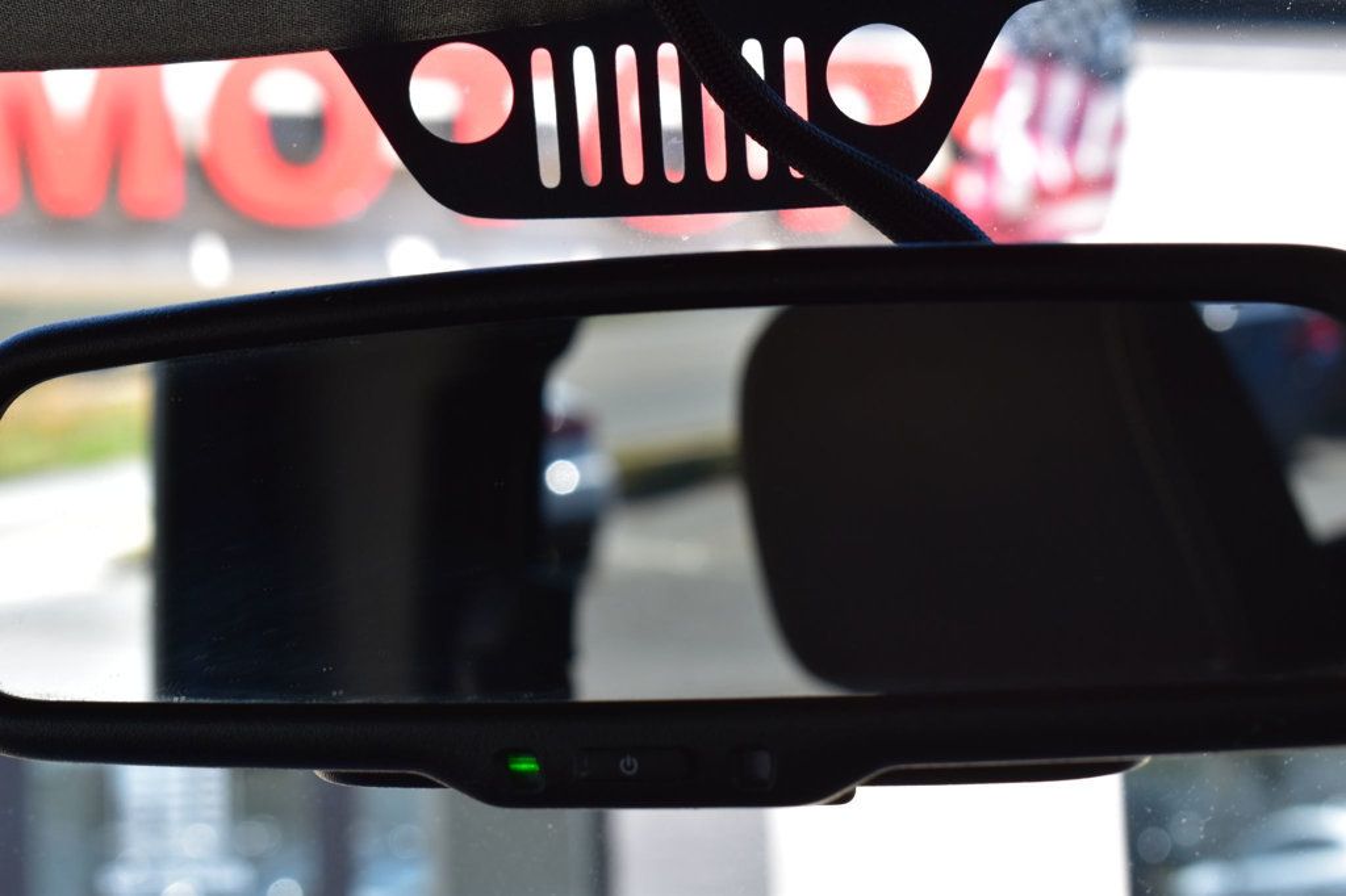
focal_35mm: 82
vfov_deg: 16.5
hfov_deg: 24.6
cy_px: 448
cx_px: 673
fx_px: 3083
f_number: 9
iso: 400
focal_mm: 55
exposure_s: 1/100
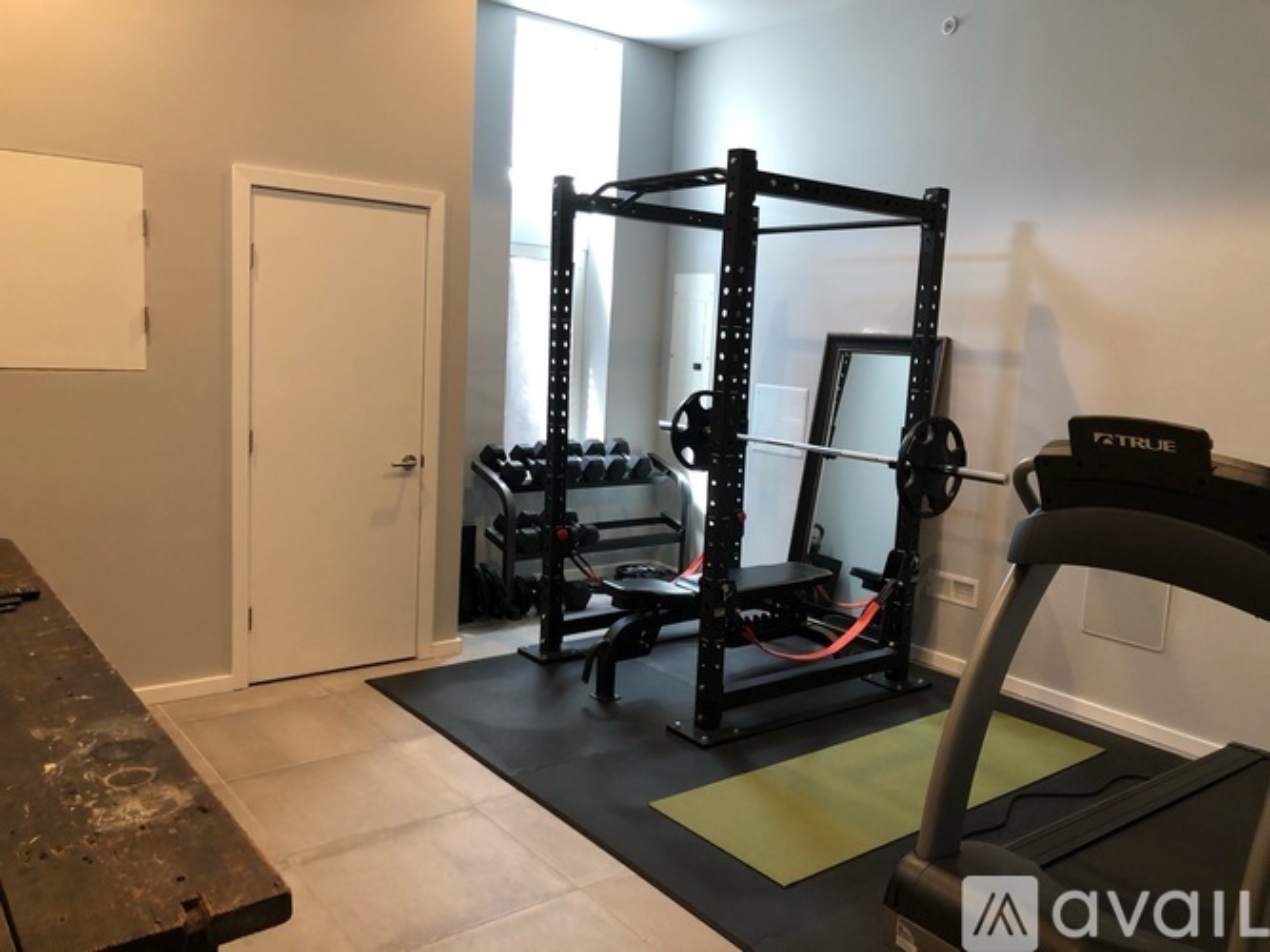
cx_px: 635
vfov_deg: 49.7
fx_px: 1027
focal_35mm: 28
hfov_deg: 63.5
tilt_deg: -8.6
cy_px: 476
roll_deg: -2.2
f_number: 1.8
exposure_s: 1/15
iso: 50
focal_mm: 4
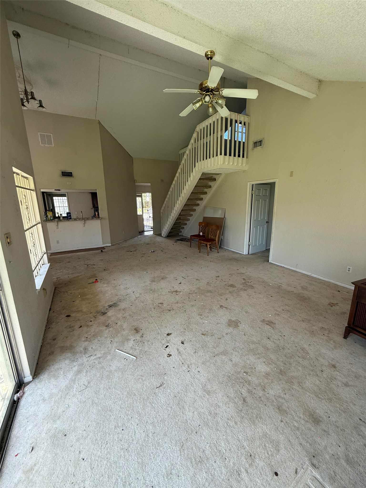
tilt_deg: -11.7
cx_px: 183
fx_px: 197
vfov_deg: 102.1
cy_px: 244
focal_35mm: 14
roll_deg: +0.3
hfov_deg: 85.7
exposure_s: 1/99
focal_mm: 2.22
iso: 100
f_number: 2.2
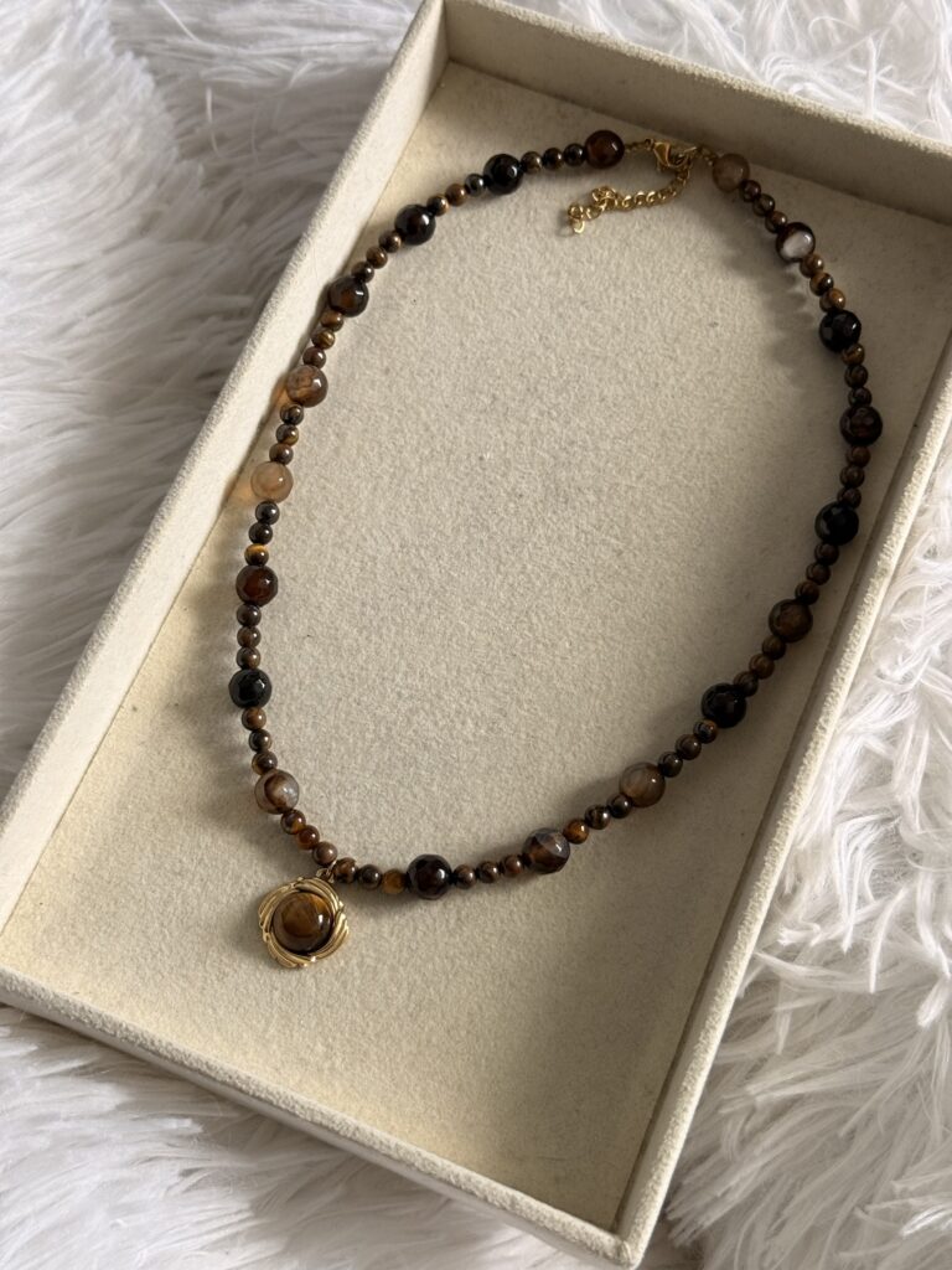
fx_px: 1760
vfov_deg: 39.7
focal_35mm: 48
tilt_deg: -66.4
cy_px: 635
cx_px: 476
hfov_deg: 30.3
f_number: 1.78
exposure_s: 1/121
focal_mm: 6.76
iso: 80
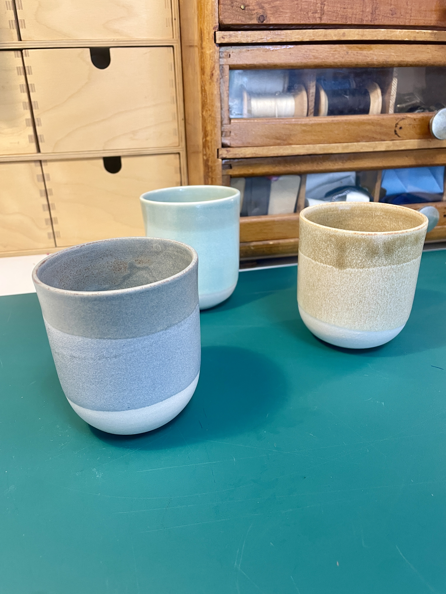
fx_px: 447
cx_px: 223
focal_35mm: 26
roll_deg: +2.5
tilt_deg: -23.5
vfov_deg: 67.3
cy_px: 297
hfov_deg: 53.1
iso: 100
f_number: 1.6
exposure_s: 1/50
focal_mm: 4.2
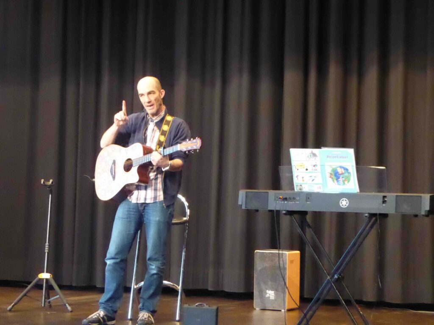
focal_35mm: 117
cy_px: 162
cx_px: 217
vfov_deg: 12.7
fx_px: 1467
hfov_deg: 16.8
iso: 3200
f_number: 5.1
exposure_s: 1/40
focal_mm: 19
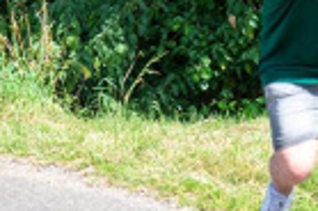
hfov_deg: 9.5
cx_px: 485
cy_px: 110
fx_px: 1860
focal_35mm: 211
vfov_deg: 6.5
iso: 200
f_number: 5.6
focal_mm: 65
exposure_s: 1/500
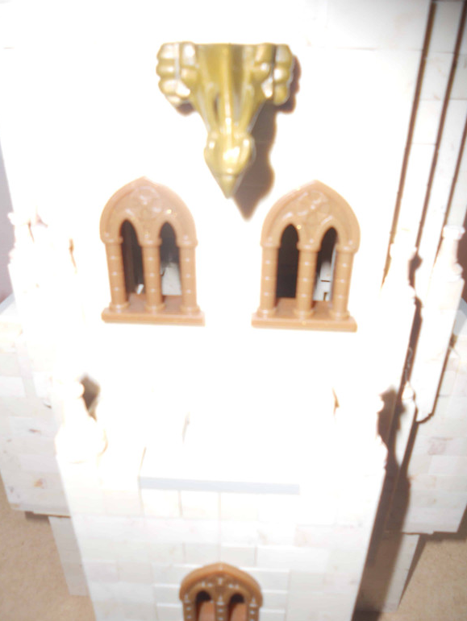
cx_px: 231
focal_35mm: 28
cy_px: 315
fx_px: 503
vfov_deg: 63.4
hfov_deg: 49.8
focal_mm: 4.9
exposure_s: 1/25
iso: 80
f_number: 3.2
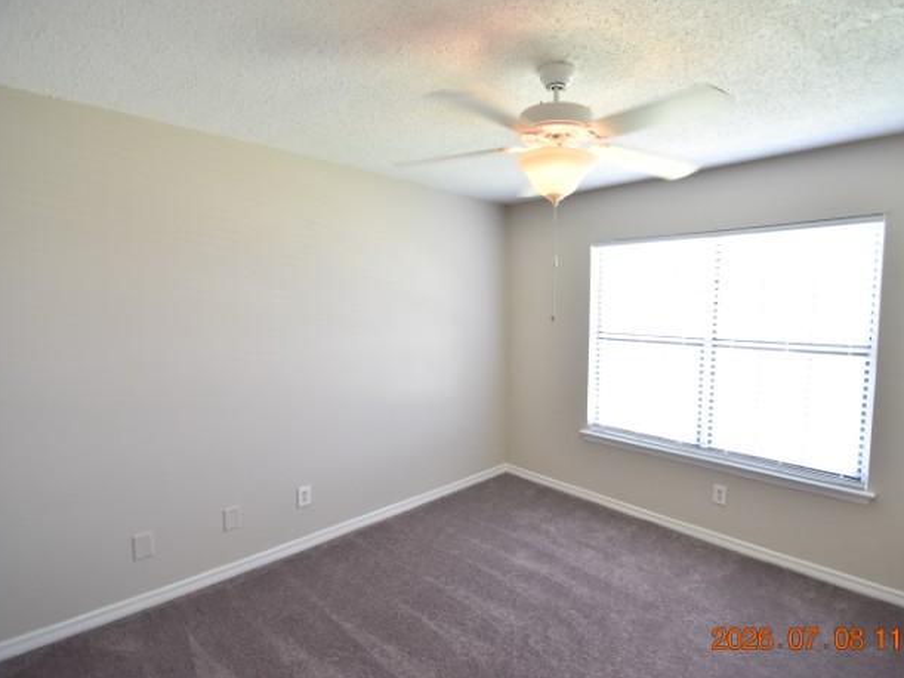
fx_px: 444
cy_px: 338
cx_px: 516
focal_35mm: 17
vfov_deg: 74.7
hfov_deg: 90.4
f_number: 3.5
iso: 800
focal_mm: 10
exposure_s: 1/90
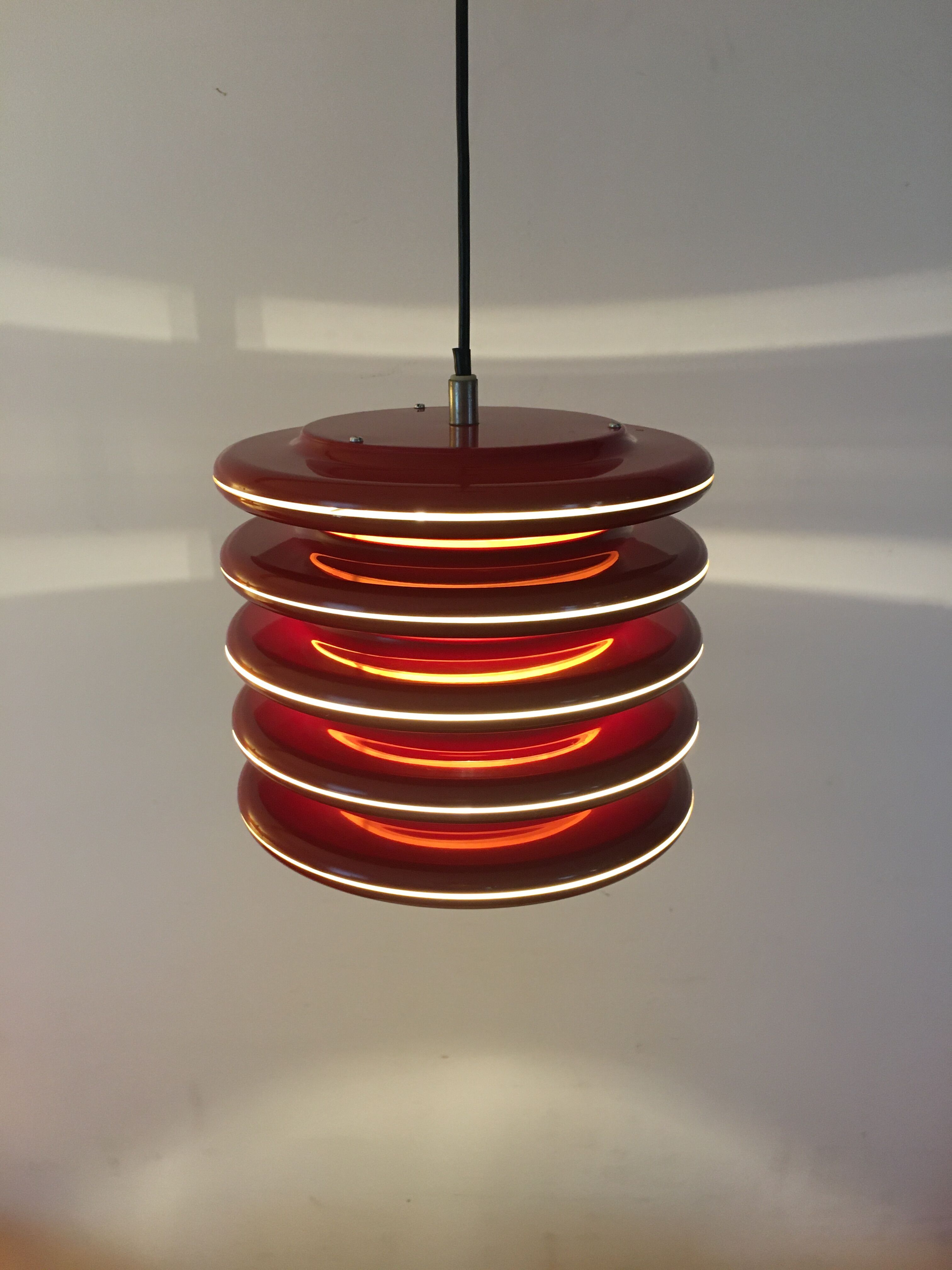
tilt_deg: -19.1
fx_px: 1063
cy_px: 635
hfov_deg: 48.2
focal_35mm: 29
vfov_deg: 61.7
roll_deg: -0.2
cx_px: 476
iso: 160
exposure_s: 1/33
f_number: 2.2
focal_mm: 4.15
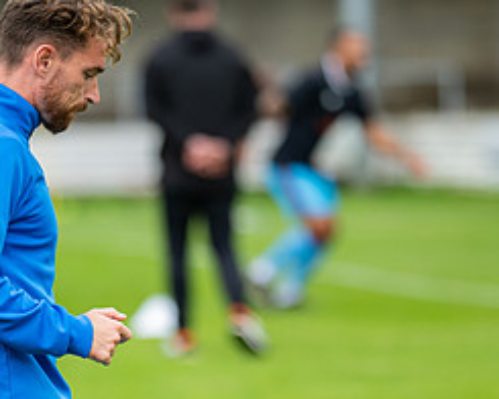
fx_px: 5154
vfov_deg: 4.4
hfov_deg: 5.5
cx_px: 205
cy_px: 405
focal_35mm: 349
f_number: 1.8
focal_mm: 135
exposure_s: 1/1200
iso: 160
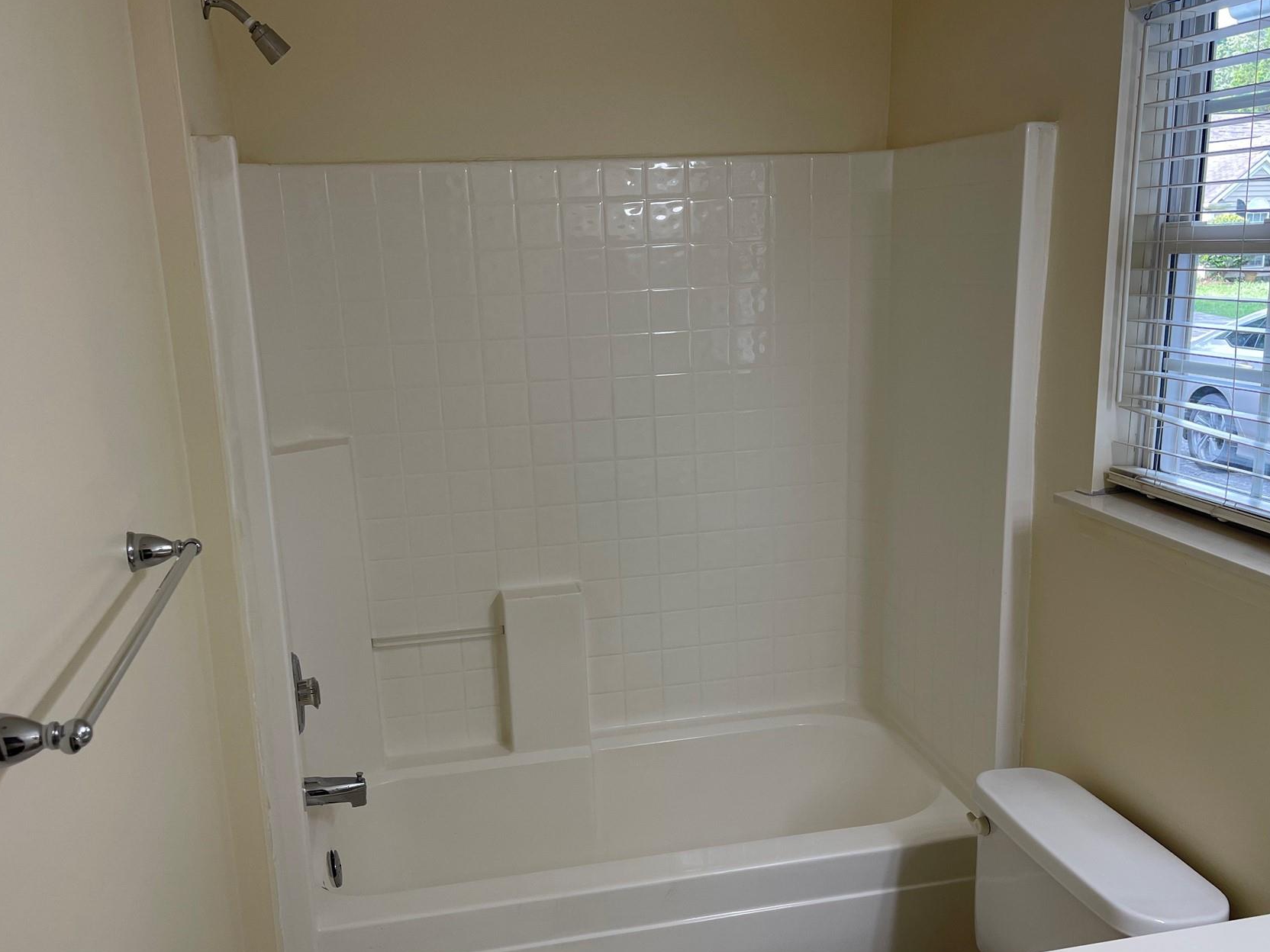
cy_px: 534
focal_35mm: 32
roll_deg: +2.0
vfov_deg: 44.1
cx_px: 653
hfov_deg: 56.8
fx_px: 1174
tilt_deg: -14.6
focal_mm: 5.1
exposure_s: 1/120
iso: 64
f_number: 1.6
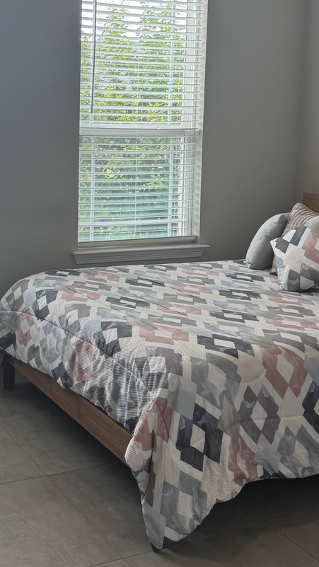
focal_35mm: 47
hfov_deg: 24.5
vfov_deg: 43.1
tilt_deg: -5.5
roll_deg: +0.1
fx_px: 706
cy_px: 186
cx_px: 11
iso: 64
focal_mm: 6.76
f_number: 1.78
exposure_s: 1/176
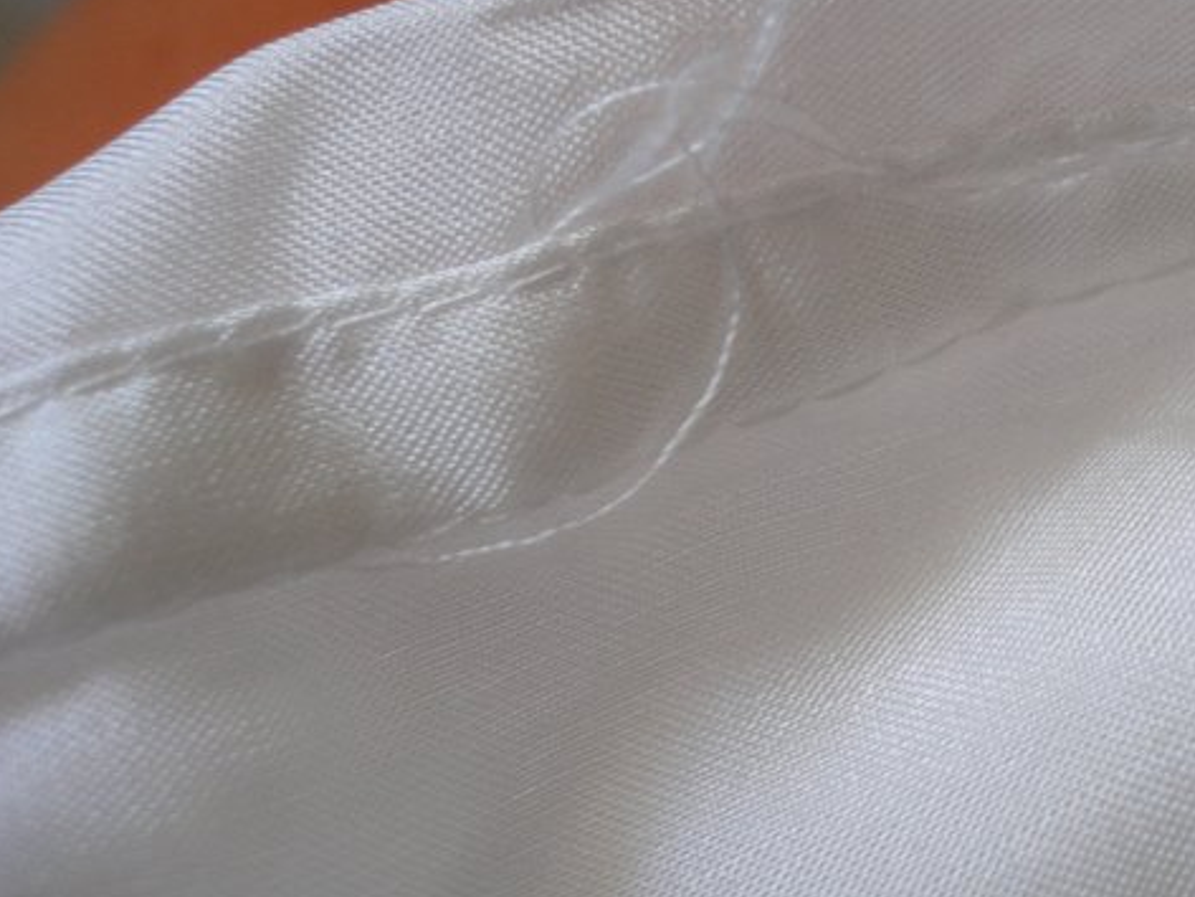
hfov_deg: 32.8
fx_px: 1968
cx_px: 962
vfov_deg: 25.2
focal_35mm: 57
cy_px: 185
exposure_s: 1/20
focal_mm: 5.8
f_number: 2.8
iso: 100
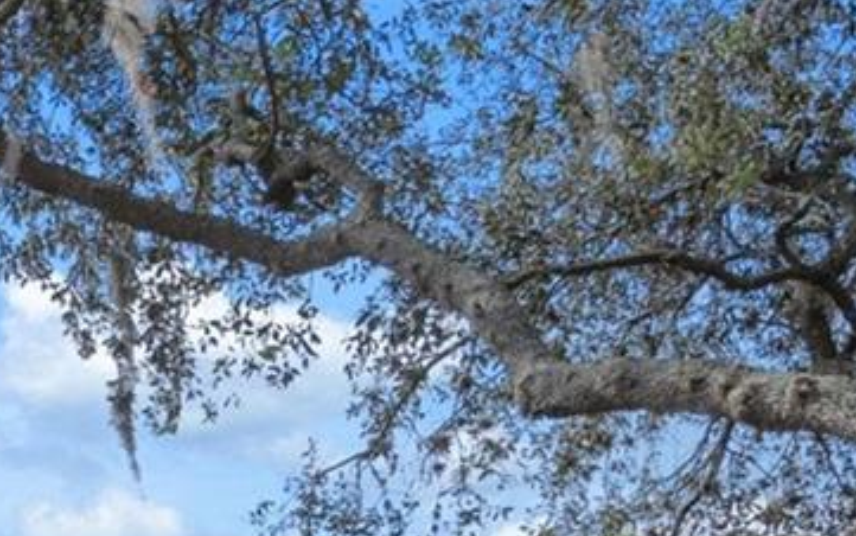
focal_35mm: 131
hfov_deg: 13.8
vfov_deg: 9.3
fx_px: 3057
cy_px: 1146
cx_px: -792
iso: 320
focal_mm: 29
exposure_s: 1/25
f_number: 8
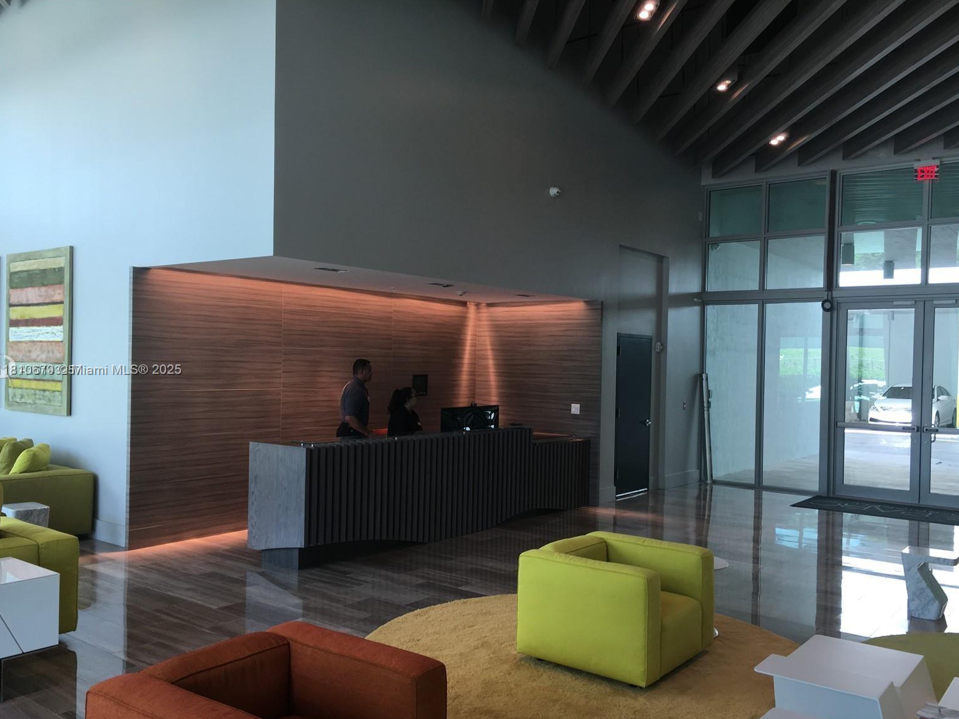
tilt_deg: -1.2
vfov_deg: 46.8
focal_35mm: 30
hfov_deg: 60.0
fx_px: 831
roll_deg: -2.1
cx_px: 479
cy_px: 371
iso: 32
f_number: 2.2
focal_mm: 4.15
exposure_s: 1/60
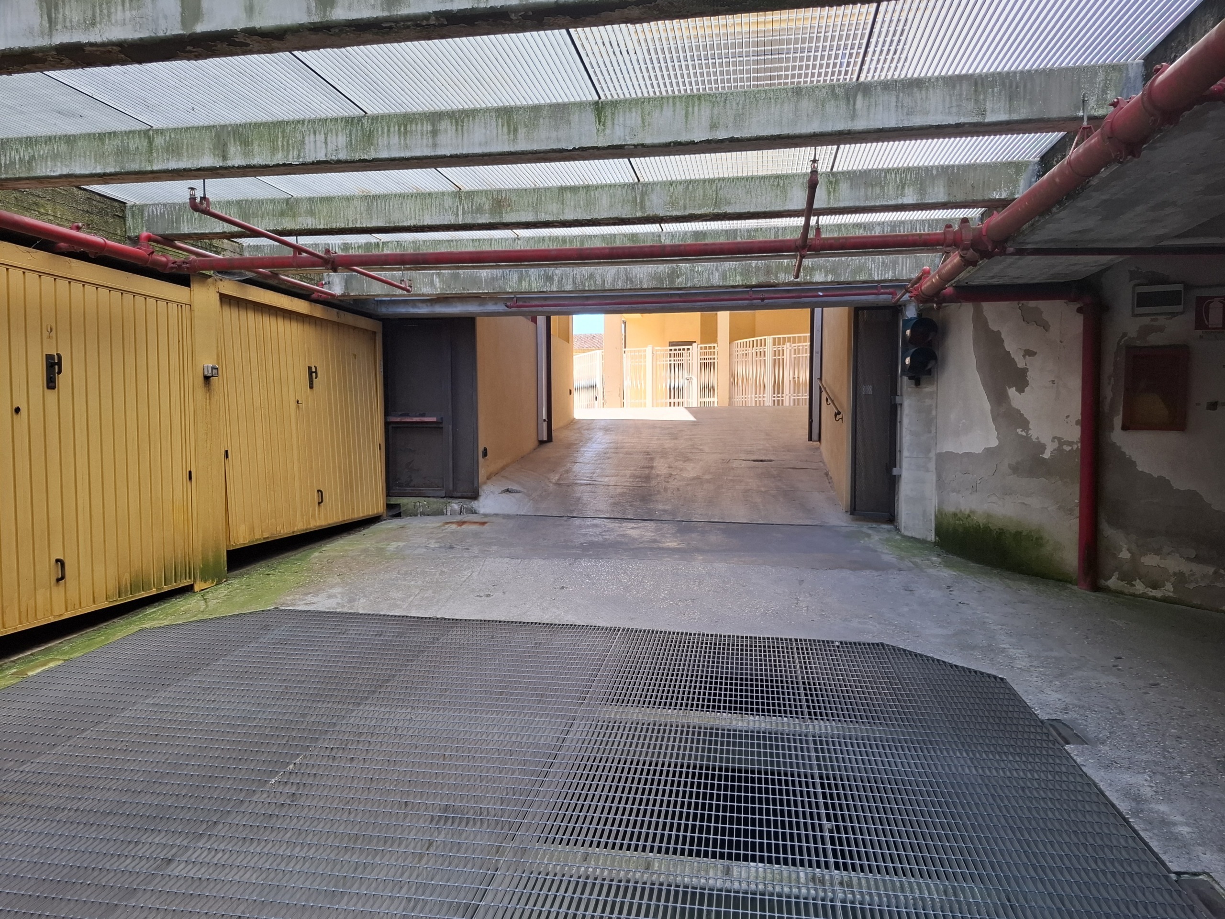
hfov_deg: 73.9
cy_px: 460
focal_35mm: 23
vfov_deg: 58.9
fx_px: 814
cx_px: 612
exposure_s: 1/125
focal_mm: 5.54
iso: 50
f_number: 1.8
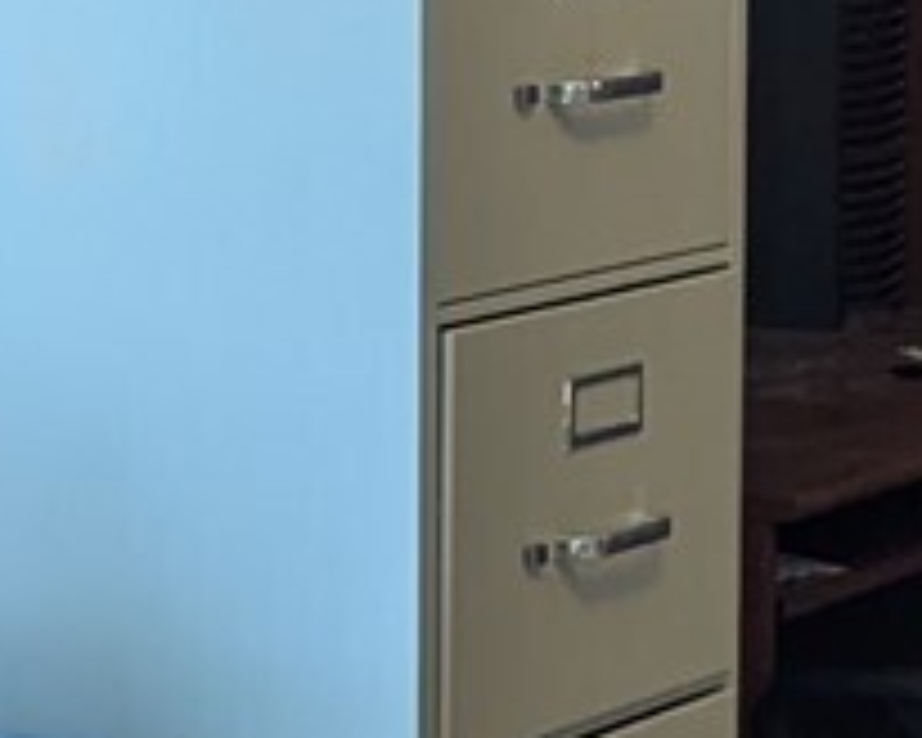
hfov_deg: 9.6
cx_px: 2046
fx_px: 4994
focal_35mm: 183
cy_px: 160
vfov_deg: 8.4
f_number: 1.85
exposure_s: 1/120
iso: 161
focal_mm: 6.81
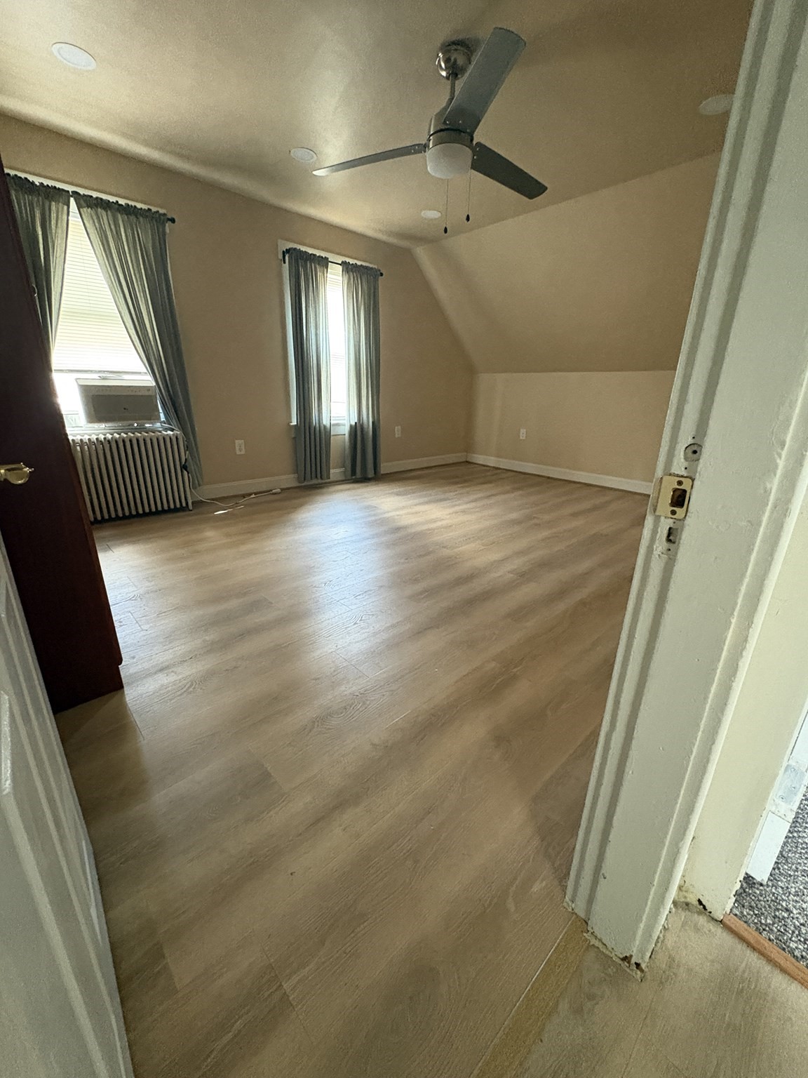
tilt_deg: -16.1
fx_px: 436
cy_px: 539
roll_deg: -2.8
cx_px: 404
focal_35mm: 14
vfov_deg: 102.1
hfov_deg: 85.7
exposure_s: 1/56
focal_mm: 2.22
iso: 1000
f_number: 2.2
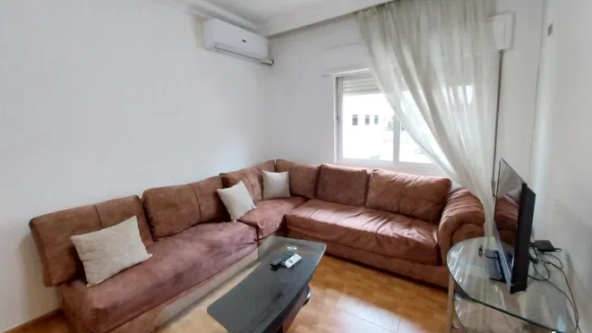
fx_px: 235
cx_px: 308
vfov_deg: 70.4
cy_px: 151
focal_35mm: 15
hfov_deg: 102.9
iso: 250
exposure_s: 1/33
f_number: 2.2
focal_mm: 1.3
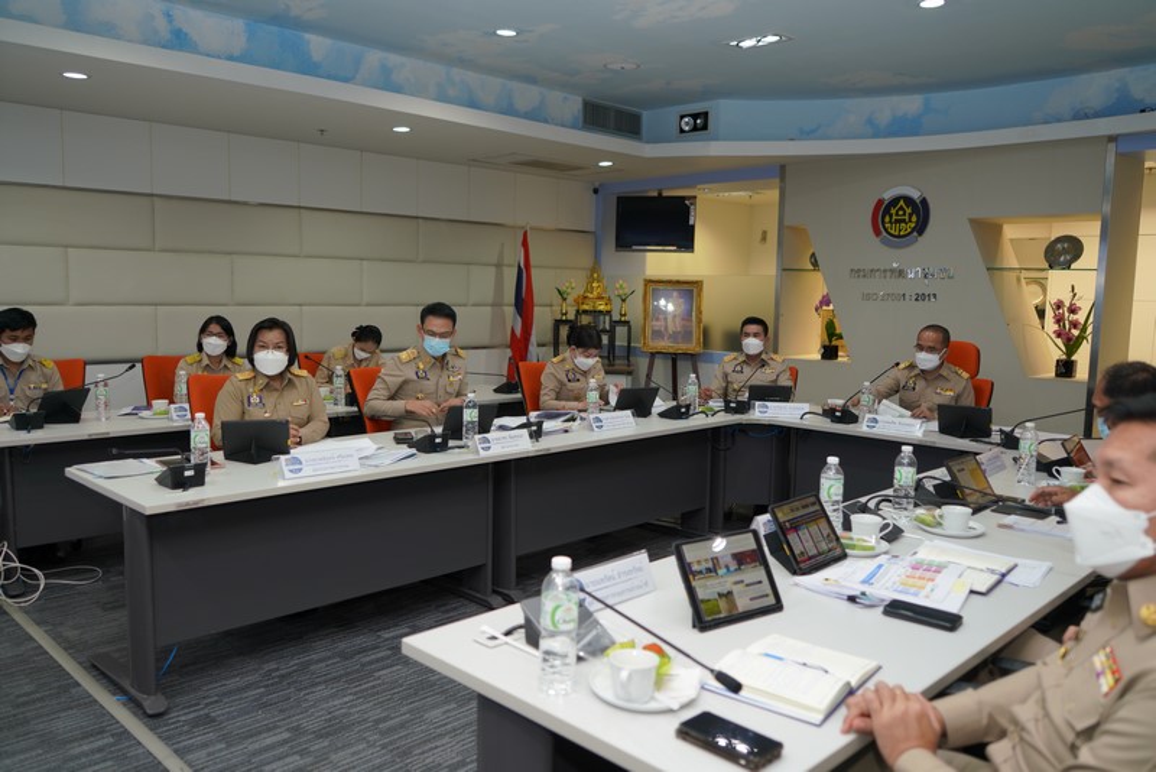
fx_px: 899
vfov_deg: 46.4
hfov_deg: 65.5
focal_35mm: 28
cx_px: 578
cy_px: 386
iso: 500
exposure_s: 1/60
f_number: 4
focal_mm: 28
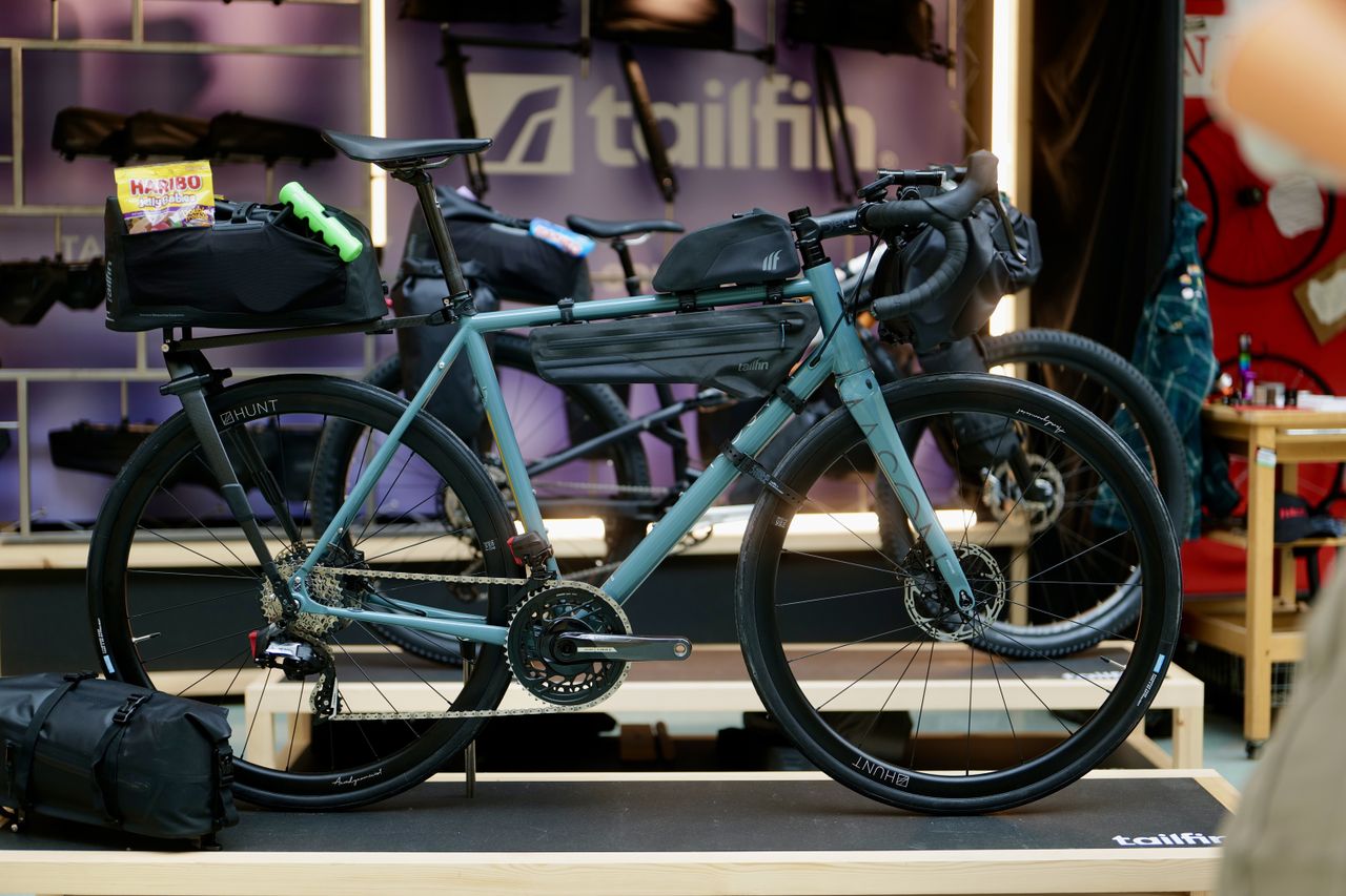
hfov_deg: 39.6
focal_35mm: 50
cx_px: 673
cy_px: 448
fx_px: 1869
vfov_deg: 27.0
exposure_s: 1/160
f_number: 1.6
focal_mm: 50
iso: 100
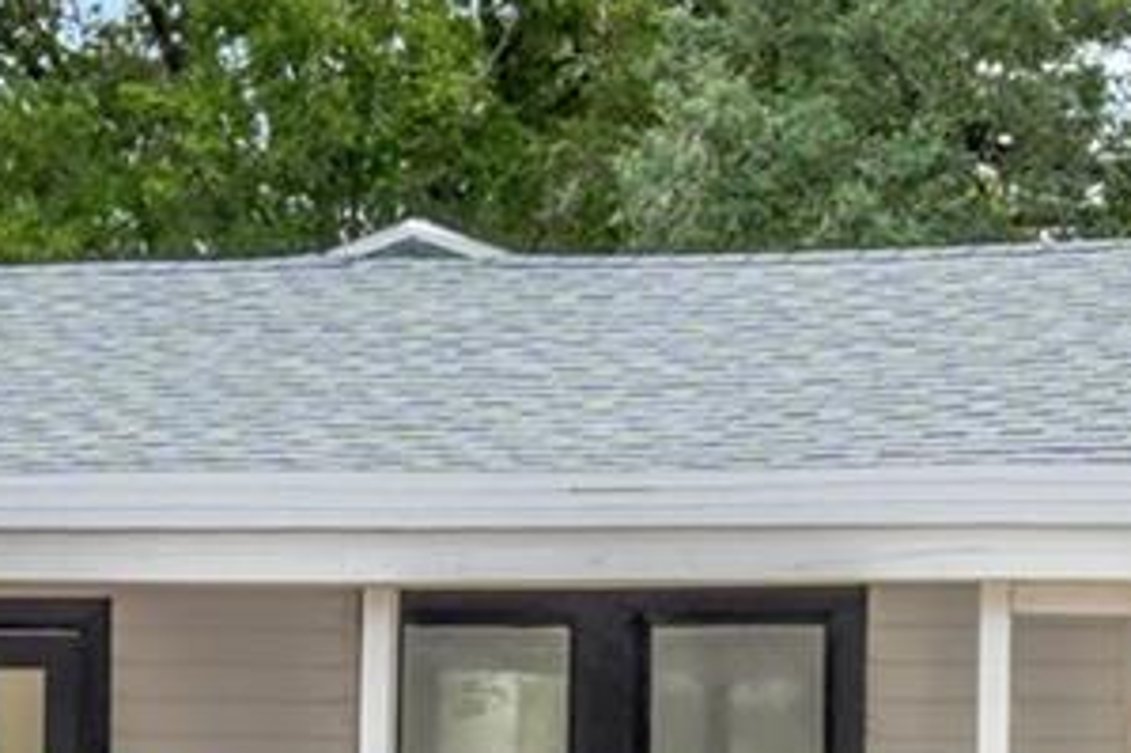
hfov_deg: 13.6
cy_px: 825
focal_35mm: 150
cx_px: 219
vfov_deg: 9.1
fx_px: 4710
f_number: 11
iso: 200
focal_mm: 28
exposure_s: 1/30
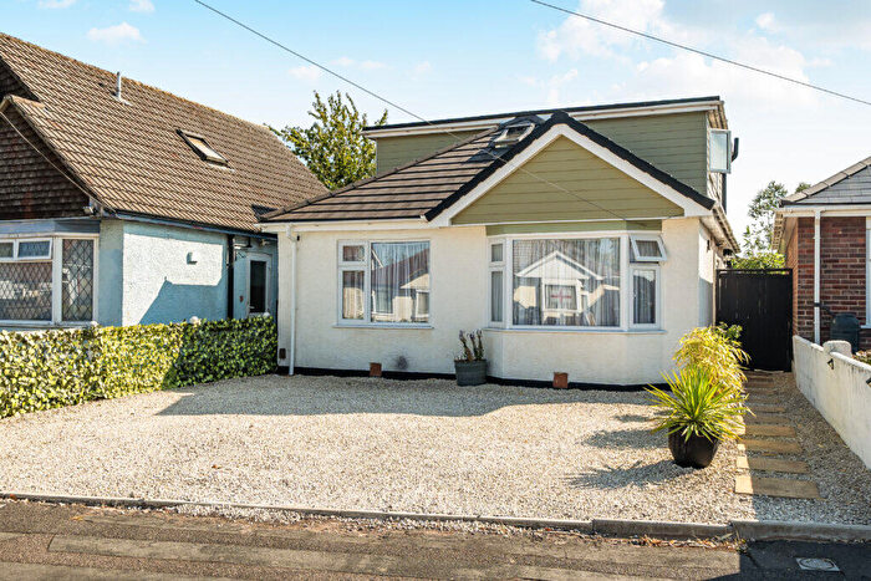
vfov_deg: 42.3
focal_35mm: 31
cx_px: 436
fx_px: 750
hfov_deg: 60.3
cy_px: 290
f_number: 8
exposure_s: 1/640
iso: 400
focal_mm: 21
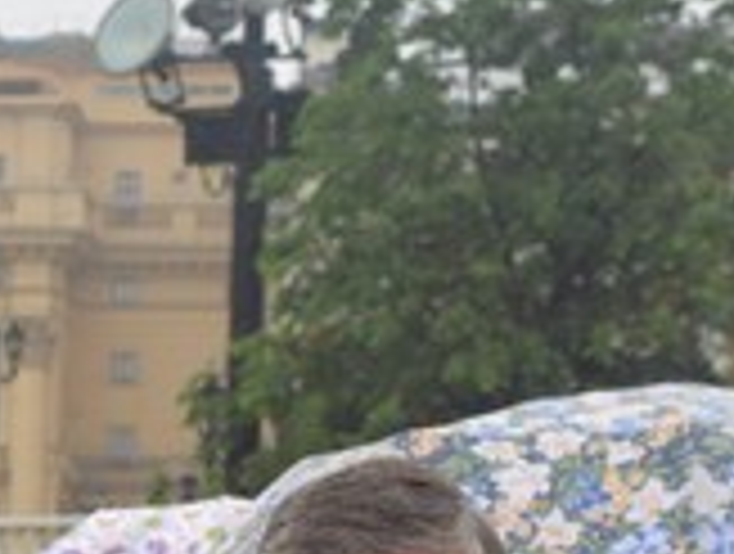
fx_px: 4611
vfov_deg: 6.7
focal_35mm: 217
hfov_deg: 8.8
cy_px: 912
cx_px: -558
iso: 125
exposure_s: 1/125
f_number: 5.6
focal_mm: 24
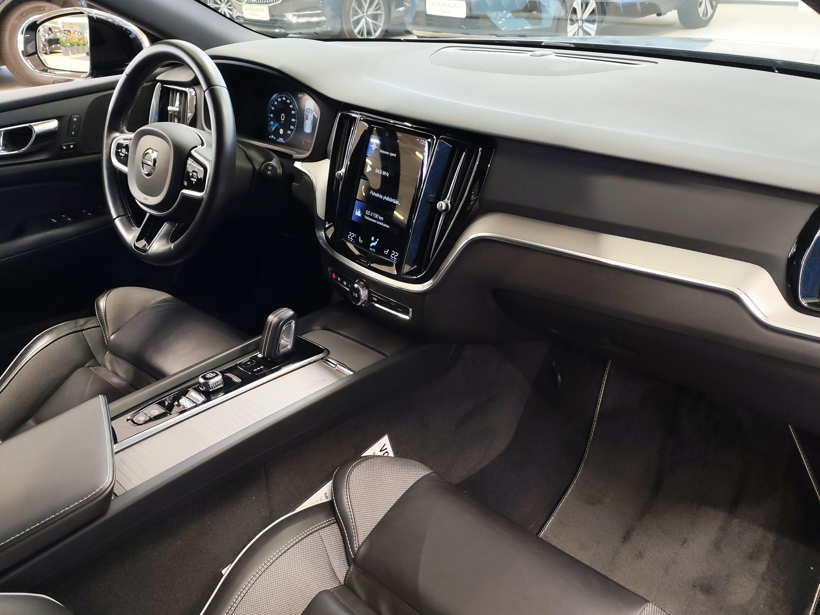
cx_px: 410
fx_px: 758
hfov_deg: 56.8
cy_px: 308
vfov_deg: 44.2
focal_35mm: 32
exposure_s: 1/50
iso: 1000
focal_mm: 6.12
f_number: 1.9
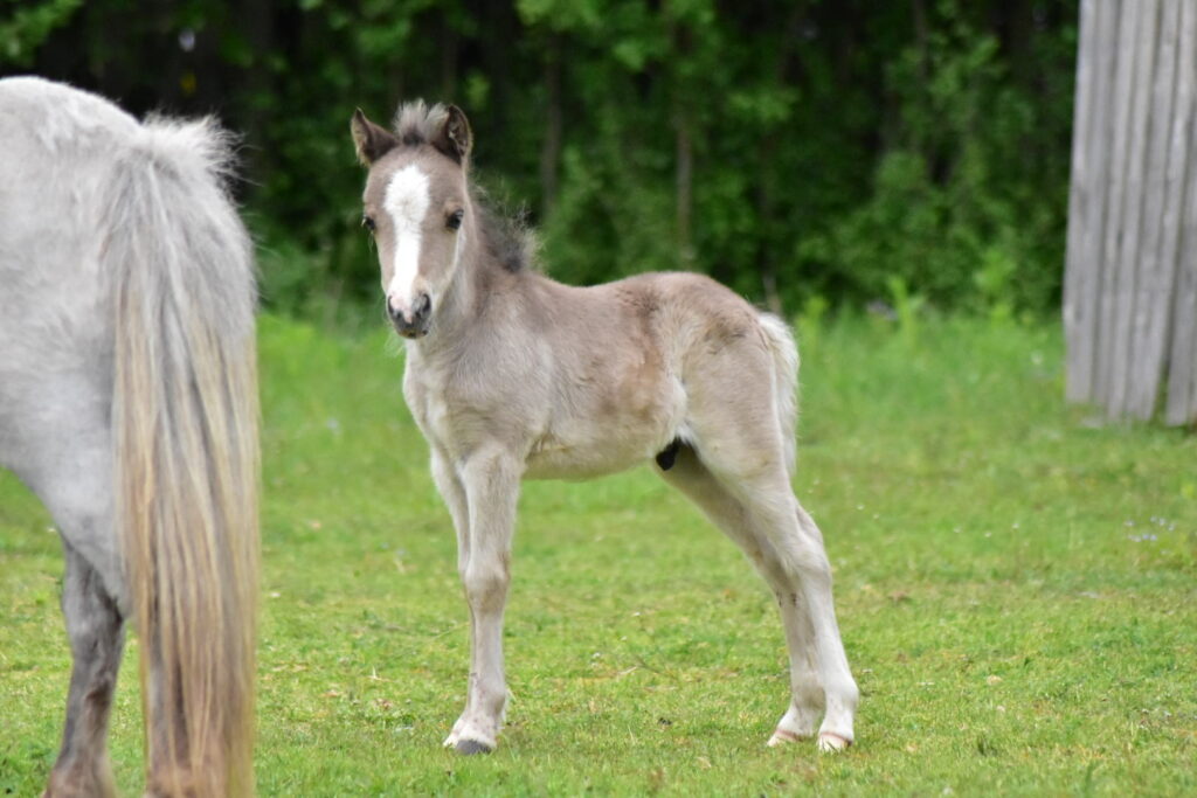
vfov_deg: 4.8
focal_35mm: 285
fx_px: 9477
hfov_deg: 7.2
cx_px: 598
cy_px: 399
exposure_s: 1/8000
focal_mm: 190
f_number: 4.8
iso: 3200
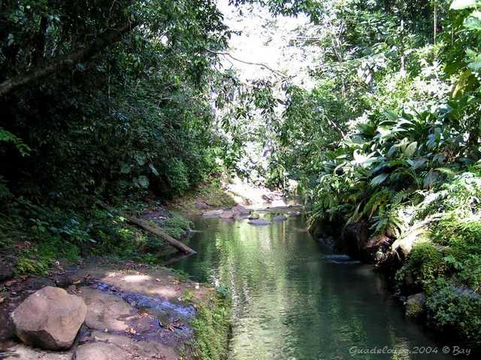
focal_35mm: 38
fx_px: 528
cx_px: 240
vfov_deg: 37.7
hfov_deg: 49.0
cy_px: 180
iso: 50
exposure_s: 1/40
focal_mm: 5.8
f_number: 2.8
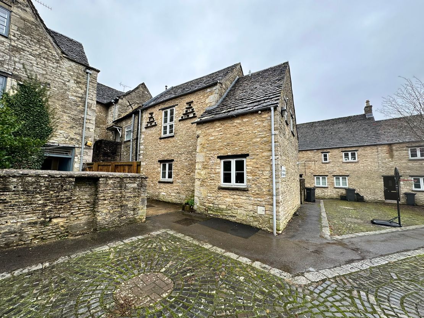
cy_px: 159
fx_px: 172
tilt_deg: +6.3
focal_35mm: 14
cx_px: 212
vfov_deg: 85.7
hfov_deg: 102.1
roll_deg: -1.1
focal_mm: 2.22
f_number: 2.2
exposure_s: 1/99
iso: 80
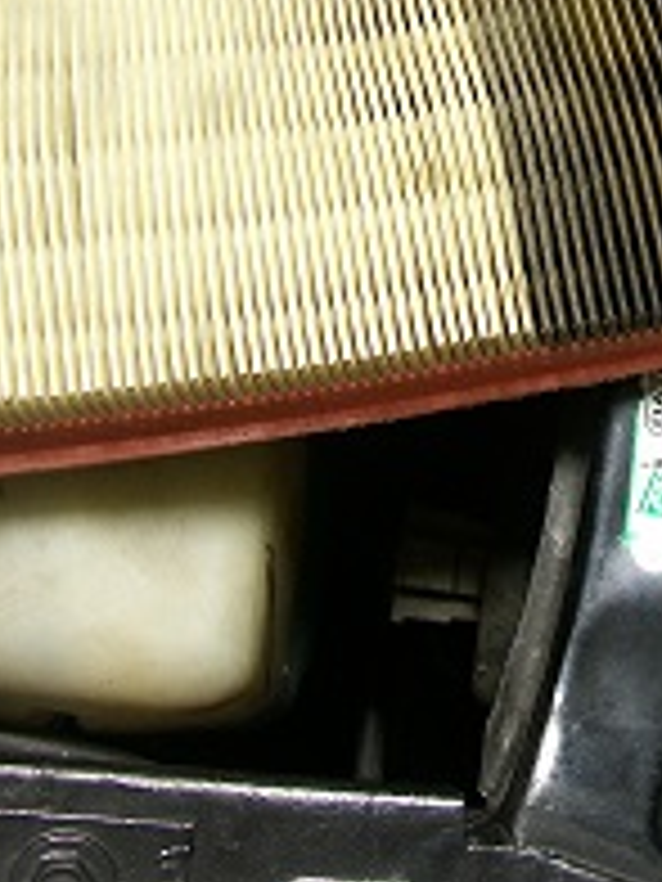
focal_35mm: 73
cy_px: 50
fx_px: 1861
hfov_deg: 19.4
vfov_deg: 25.6
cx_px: 703
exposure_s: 1/10
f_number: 2.8
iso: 160
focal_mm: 7.2
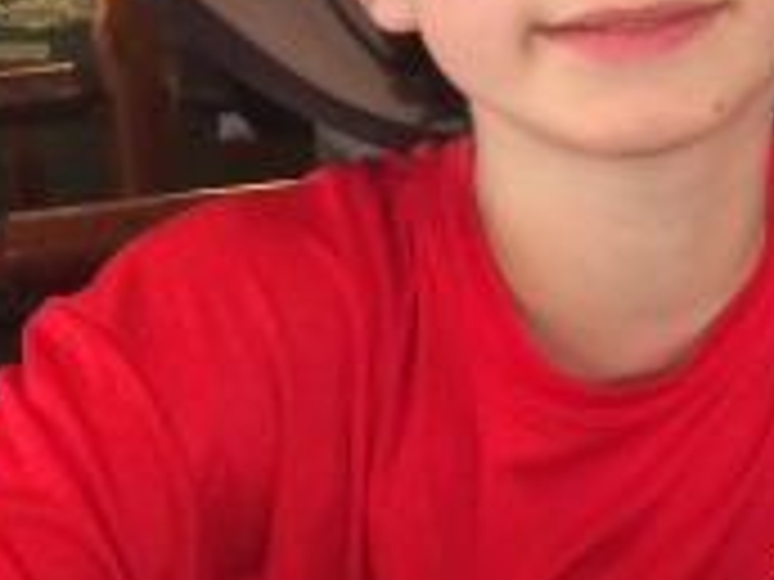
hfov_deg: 16.3
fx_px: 2415
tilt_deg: -11.7
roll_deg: +1.4
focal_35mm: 108
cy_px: 76
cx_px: 1233
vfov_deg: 13.6
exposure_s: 1/30
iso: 200
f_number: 2.2
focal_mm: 4.15
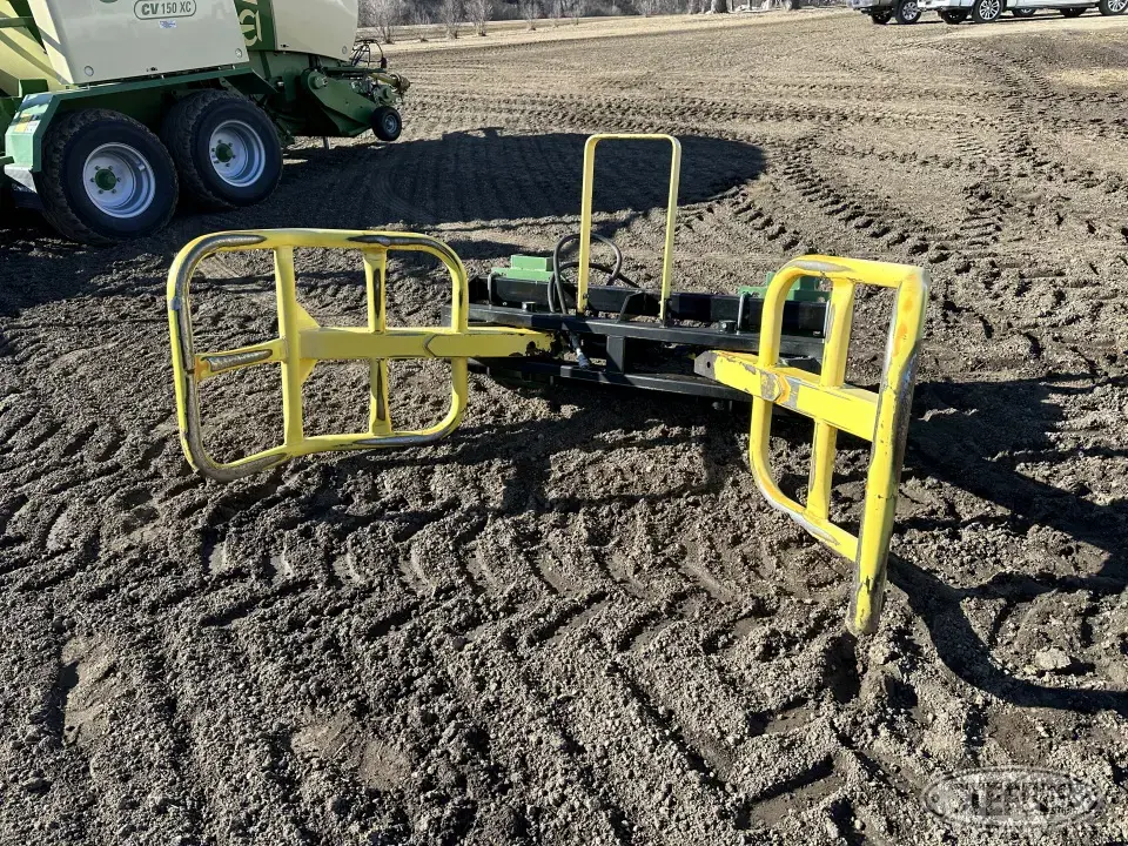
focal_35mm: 24
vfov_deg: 56.8
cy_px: 423
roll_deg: +3.7
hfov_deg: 71.6
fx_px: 782
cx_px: 564
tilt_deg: -27.0
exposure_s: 1/1304
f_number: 1.78
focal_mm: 6.86
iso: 80
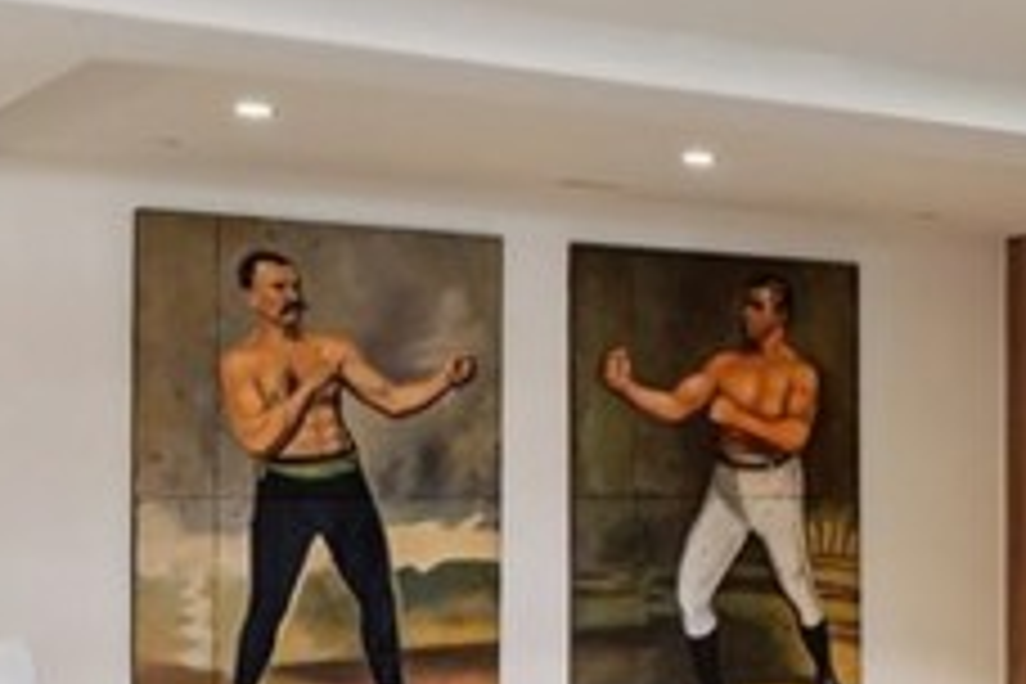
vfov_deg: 18.8
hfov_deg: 22.8
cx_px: 1544
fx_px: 2052
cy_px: 544
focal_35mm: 72
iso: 400
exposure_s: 1/5
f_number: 8
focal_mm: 16
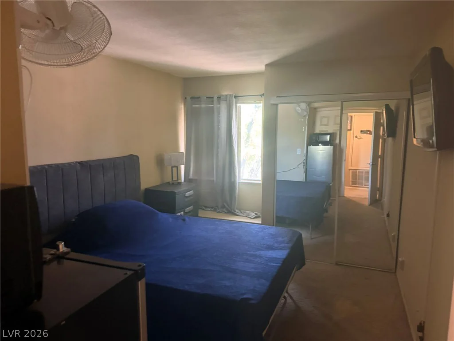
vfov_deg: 56.8
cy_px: 170
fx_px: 315
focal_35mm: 24
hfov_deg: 71.6
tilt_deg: -4.9
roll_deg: -0.1
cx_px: 227
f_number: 1.78
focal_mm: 6.76
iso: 800
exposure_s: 1/60
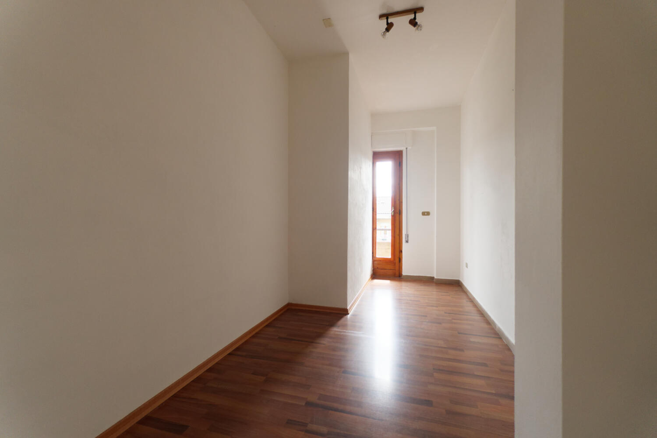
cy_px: 219
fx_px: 274
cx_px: 328
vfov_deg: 77.3
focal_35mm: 15
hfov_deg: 100.4
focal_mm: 10
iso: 640
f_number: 4
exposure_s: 1/160
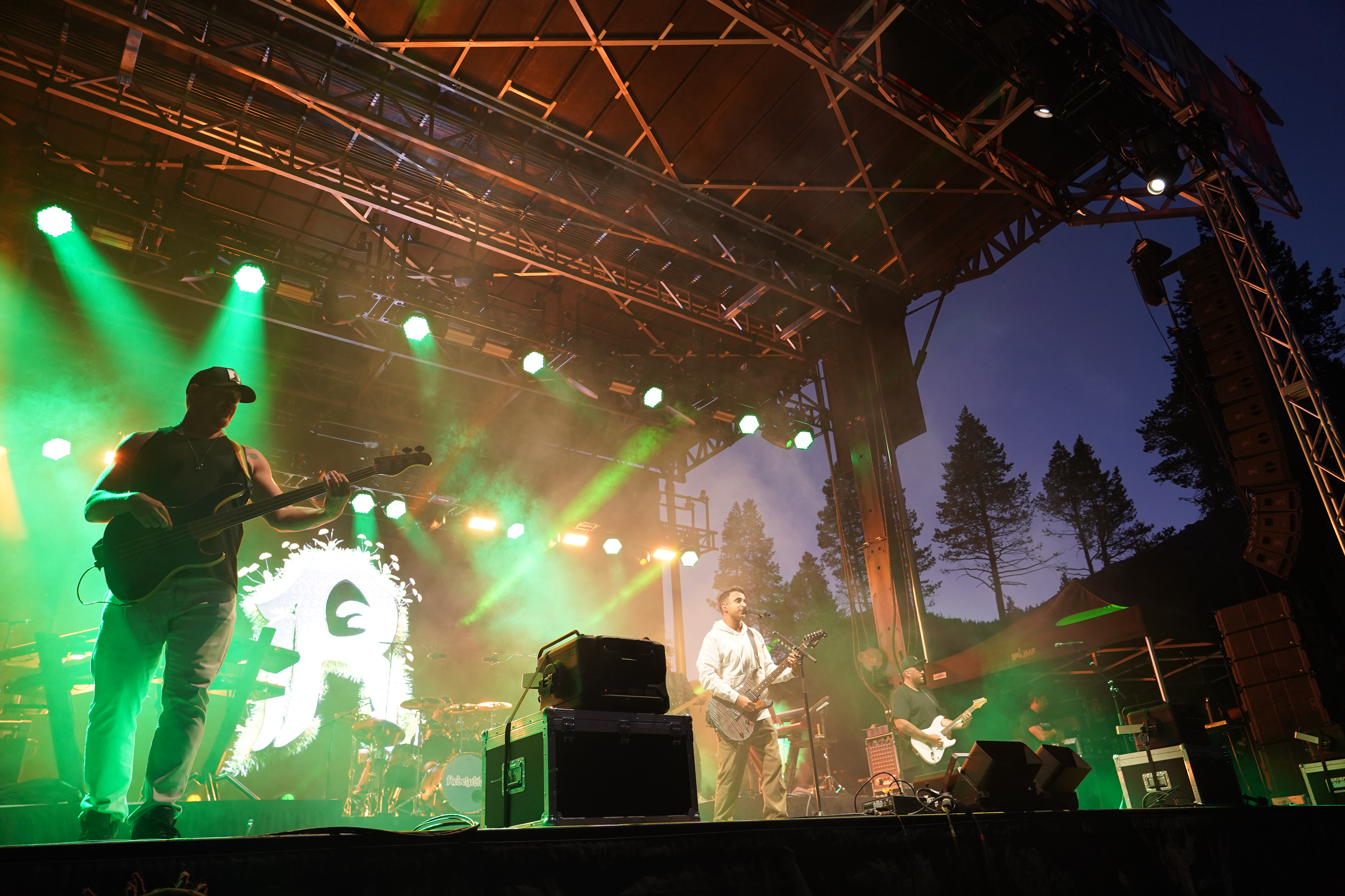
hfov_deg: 73.7
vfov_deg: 53.1
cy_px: 448
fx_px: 897
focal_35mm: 24
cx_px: 672
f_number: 4
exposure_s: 1/160
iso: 1600
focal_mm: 24
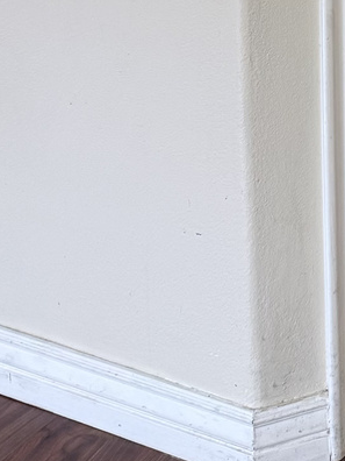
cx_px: 648
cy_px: -346
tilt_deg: -6.5
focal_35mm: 93
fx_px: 1236
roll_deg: -1.5
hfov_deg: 13.9
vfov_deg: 17.5
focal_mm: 6.76
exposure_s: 1/60
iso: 200
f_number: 1.78
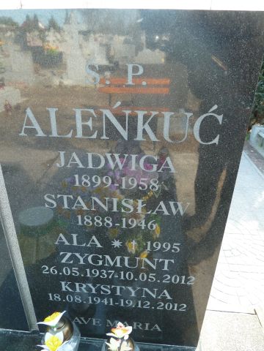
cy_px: 176
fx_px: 254
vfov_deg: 69.4
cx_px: 132
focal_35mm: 25
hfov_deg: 54.9
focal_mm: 4.1
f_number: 3.3
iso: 80
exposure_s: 1/50
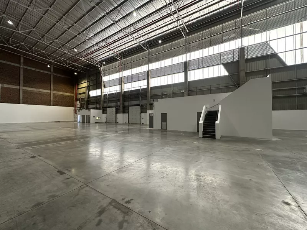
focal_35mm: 14
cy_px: 115
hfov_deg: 102.1
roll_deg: -0.1
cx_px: 154
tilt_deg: +1.0
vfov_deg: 85.7
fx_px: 124
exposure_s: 1/90
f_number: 2.2
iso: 320
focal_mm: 2.22
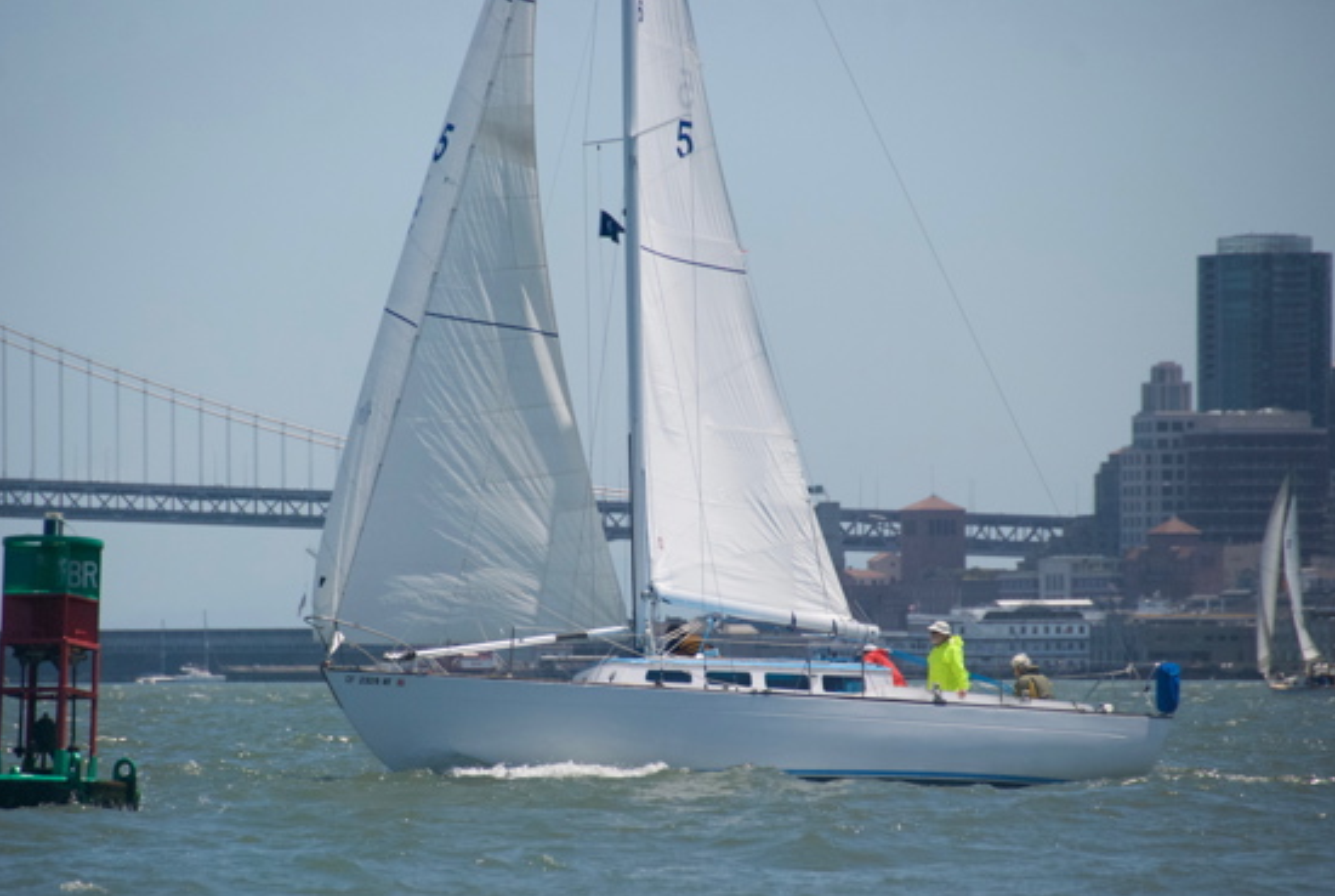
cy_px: 473
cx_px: 647
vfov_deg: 4.3
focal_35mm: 319
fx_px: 11852
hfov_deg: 6.4
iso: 800
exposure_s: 1/4000
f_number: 5.6
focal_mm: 200
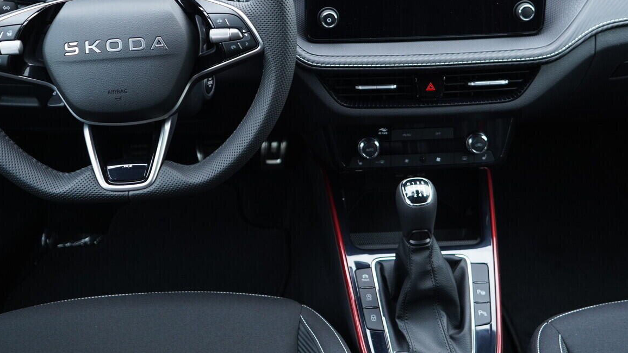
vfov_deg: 25.3
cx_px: 285
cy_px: 118
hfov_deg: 43.7
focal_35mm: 47
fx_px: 783
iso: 500
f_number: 2.8
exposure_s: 1/40
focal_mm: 24
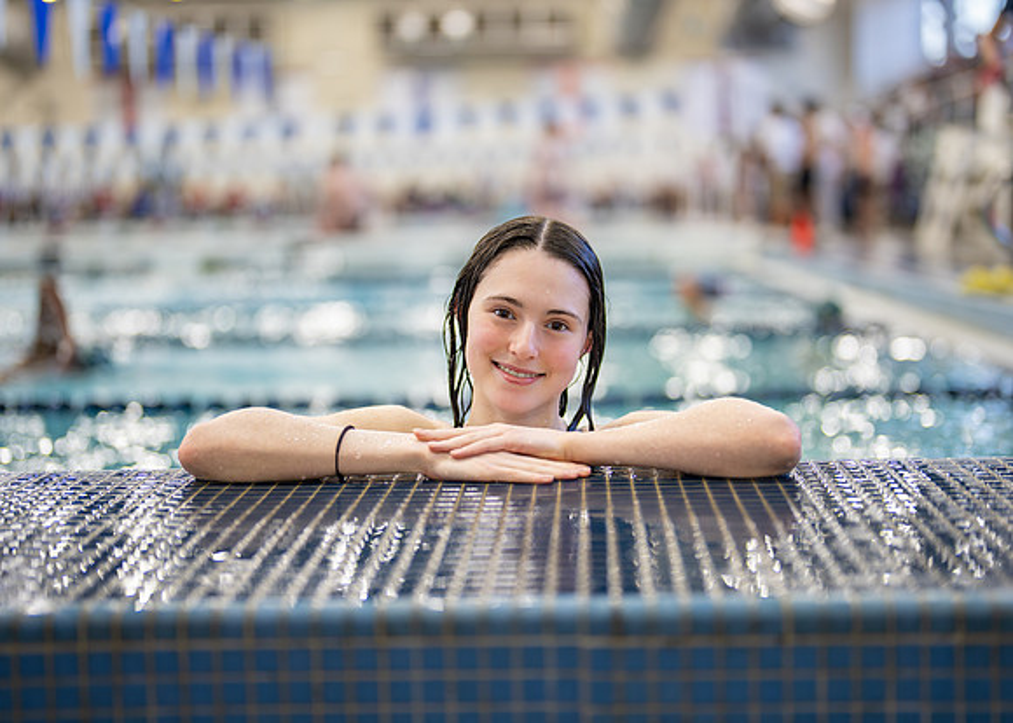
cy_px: 351
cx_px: 522
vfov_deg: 25.7
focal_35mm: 55
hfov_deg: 35.5
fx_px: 1584
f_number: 1.2
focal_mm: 50
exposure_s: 1/500
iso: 640
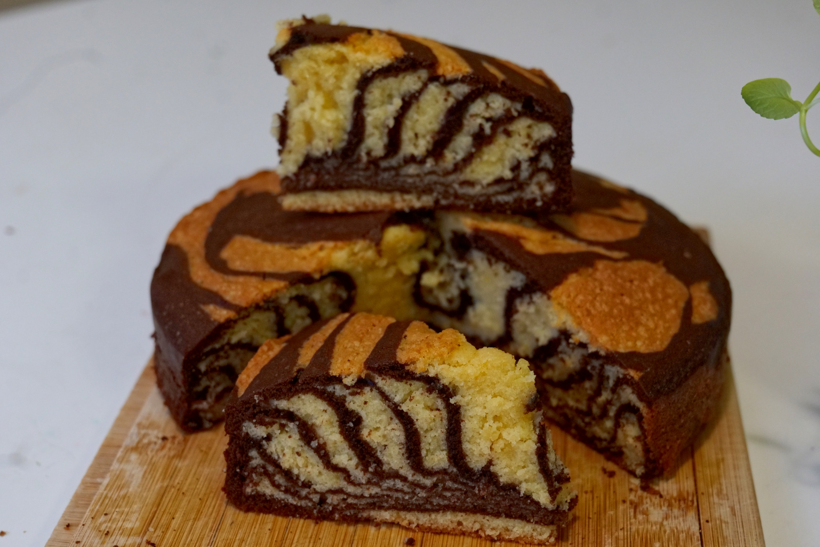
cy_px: 274
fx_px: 1367
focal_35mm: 60
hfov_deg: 33.4
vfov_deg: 22.6
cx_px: 410
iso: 6400
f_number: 7.1
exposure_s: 1/60
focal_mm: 60
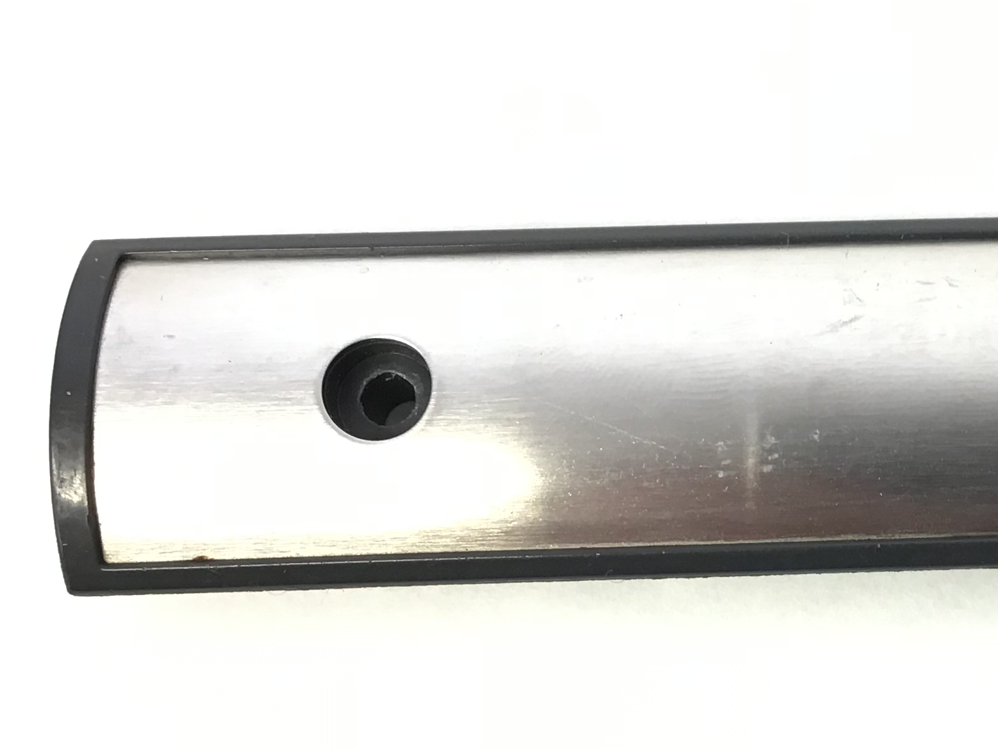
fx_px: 1874
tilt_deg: -75.1
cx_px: 870
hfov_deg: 28.8
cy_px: 406
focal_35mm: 65
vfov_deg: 22.6
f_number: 2.4
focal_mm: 3.3
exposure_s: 1/30
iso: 50
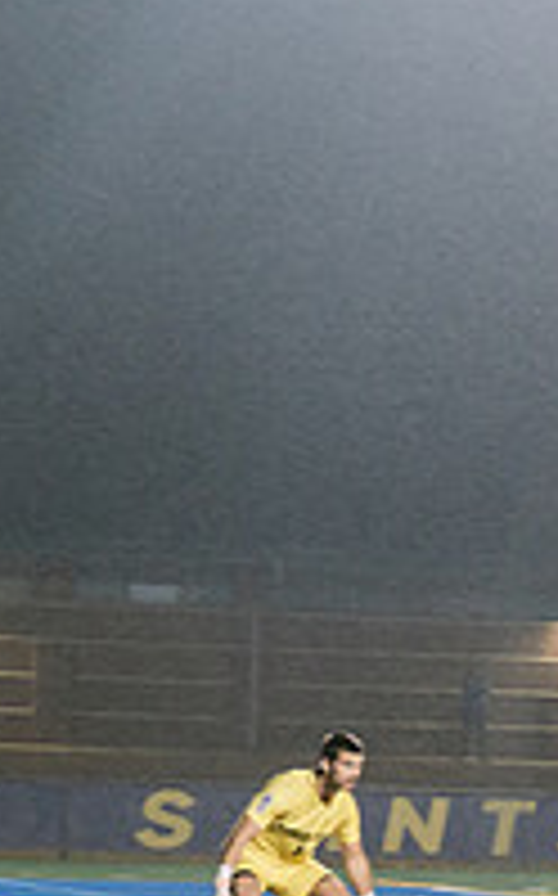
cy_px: 772
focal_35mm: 208
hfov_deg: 6.1
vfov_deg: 10.0
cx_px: 1269
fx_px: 5072
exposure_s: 1/200
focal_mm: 70
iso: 2500
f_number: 4.5
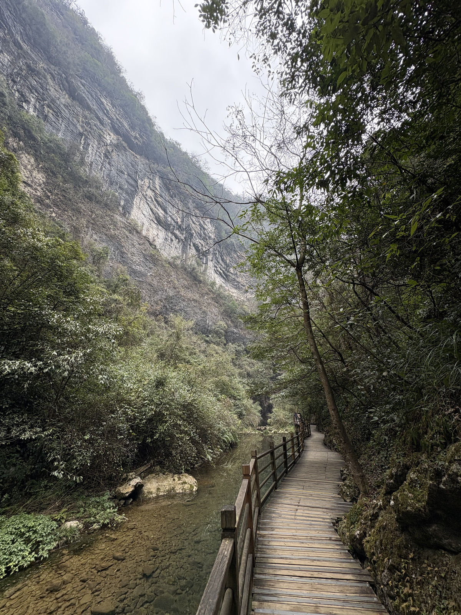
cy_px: 308
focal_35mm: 14
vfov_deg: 102.1
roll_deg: -0.5
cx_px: 230
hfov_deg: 85.7
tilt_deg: +23.8
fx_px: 249
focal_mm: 2.22
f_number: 2.2
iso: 40
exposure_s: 1/186
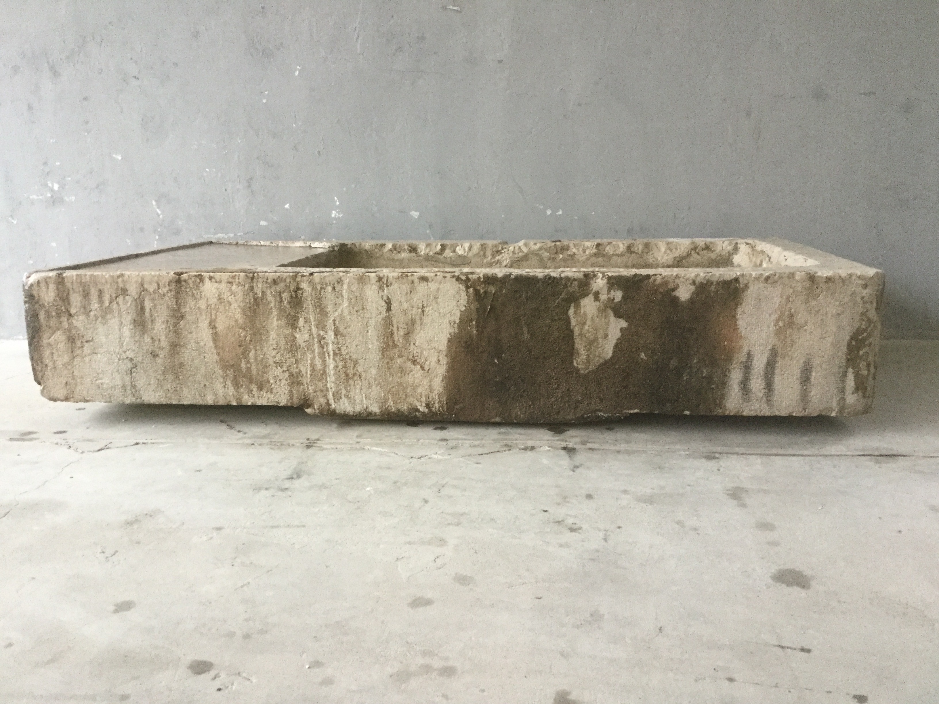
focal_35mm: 31
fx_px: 841
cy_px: 352
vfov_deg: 45.4
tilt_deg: -10.1
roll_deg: +0.5
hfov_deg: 58.4
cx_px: 470
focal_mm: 3.3
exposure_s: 1/24
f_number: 2.4
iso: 200
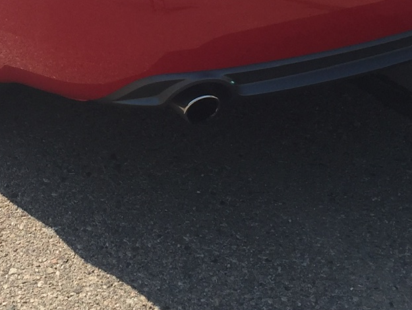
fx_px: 1131
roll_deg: +2.2
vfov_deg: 15.0
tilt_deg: -21.7
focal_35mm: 95
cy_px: -61
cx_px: 127
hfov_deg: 20.6
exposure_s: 1/1364
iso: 32
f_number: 2.2
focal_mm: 4.15
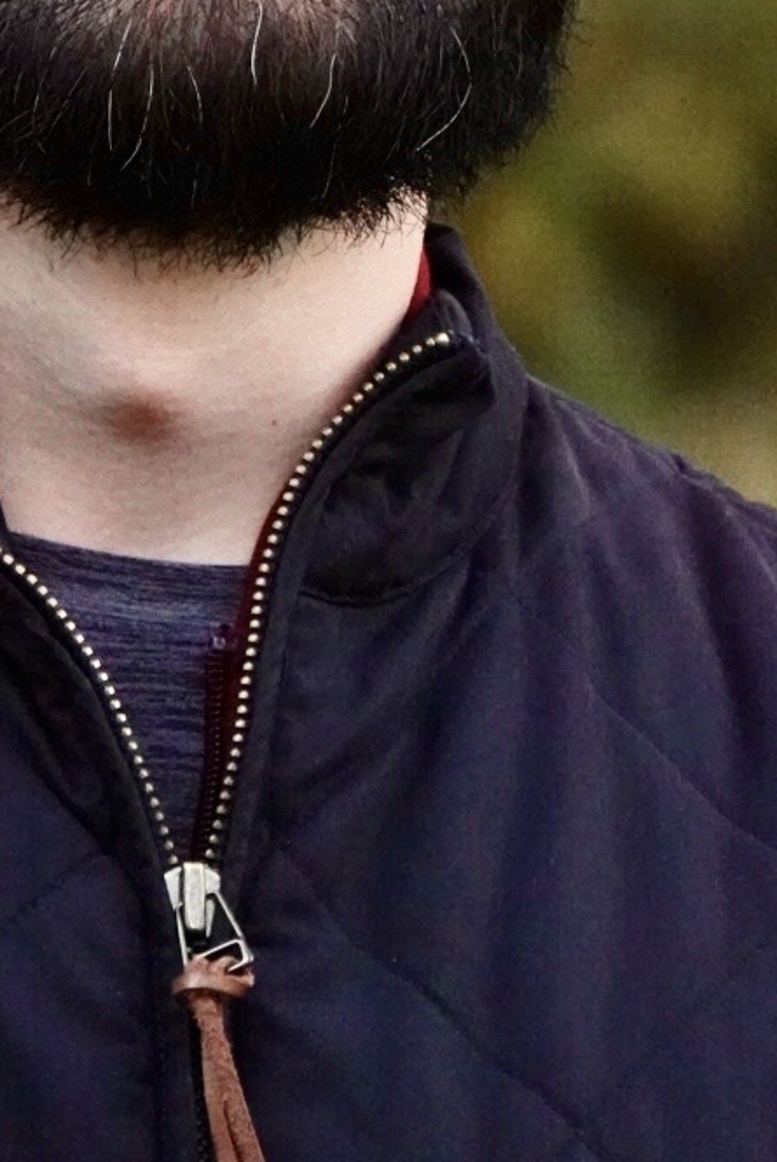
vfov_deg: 1.5
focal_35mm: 1421
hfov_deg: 1.0
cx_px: 143
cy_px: -49
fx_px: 45930
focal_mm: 214.72
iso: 3200
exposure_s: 1/2500
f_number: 4
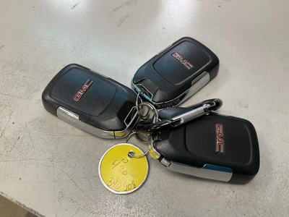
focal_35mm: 29
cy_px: 108
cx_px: 144
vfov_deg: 48.2
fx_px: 242
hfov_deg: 61.7
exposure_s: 1/101
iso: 64
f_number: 1.8
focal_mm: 3
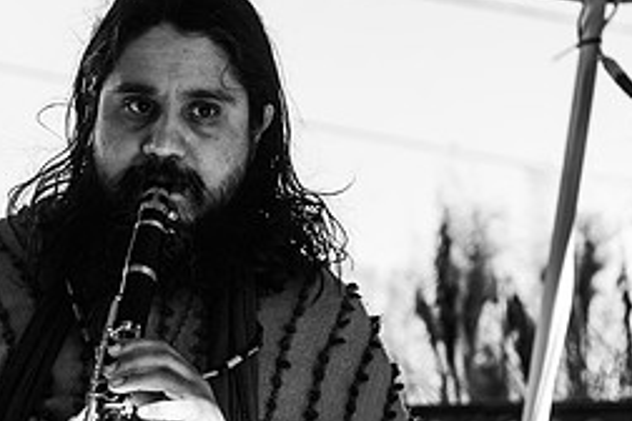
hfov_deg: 12.7
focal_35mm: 161
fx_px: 2826
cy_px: 352
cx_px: 148
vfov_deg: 8.5
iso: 200
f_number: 4.5
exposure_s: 1/400
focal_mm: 70
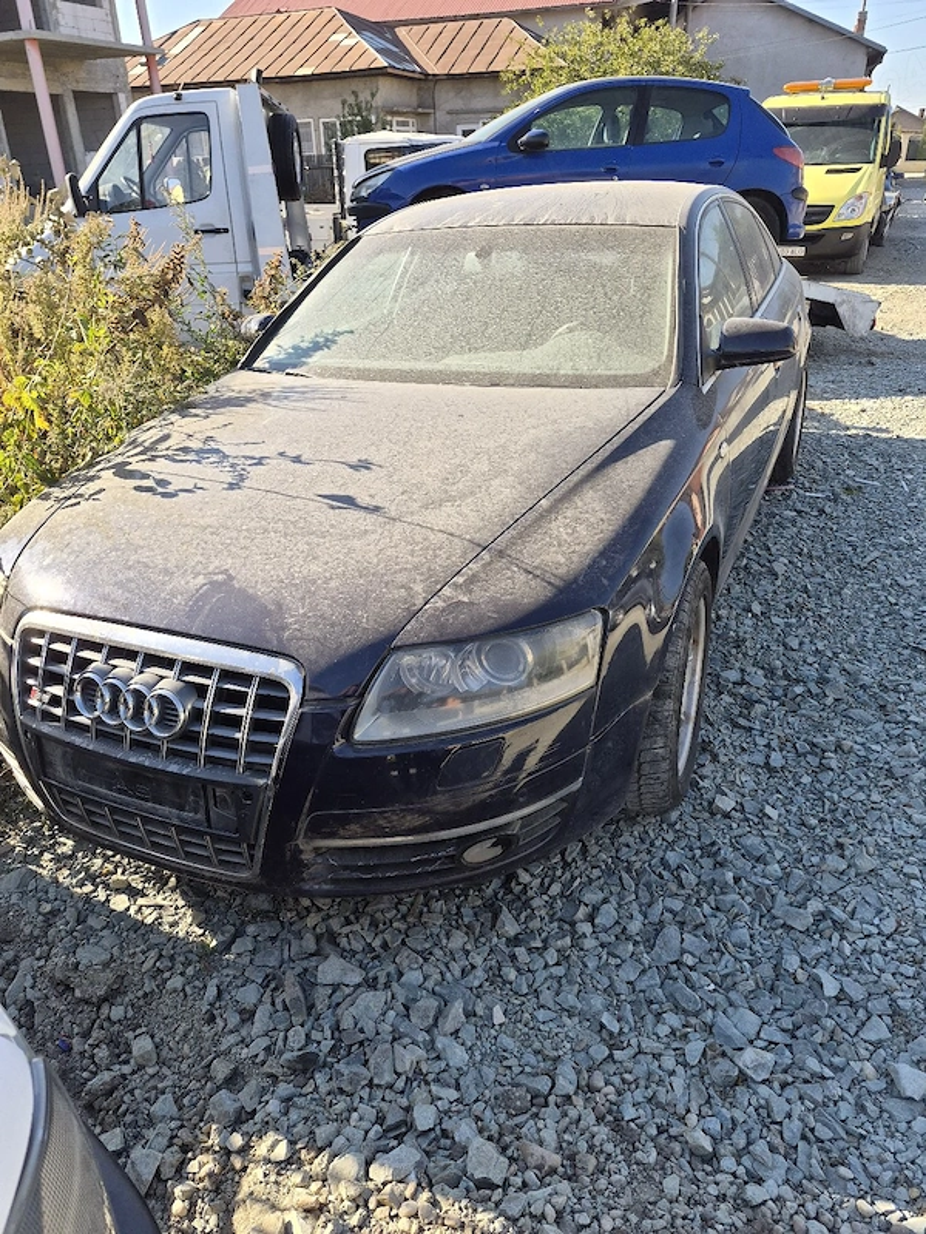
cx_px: 463
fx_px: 820
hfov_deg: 58.9
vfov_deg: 73.9
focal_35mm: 23
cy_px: 617
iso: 80
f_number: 1.8
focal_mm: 5.4
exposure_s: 1/1667
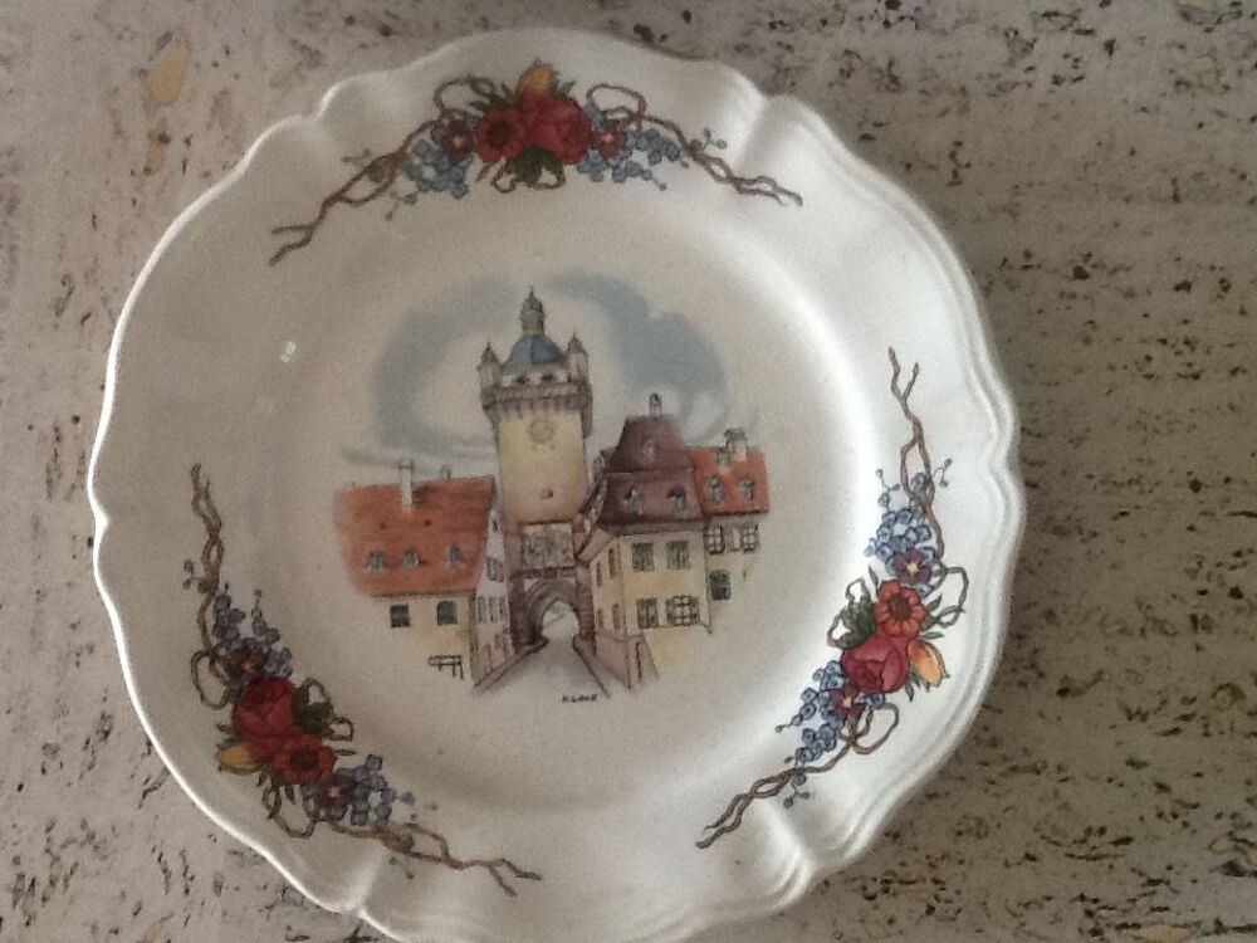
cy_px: 472
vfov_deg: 32.9
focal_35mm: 44
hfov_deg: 42.9
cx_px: 628
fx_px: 1598
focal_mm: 2.03
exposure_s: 1/30
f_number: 2.4
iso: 125
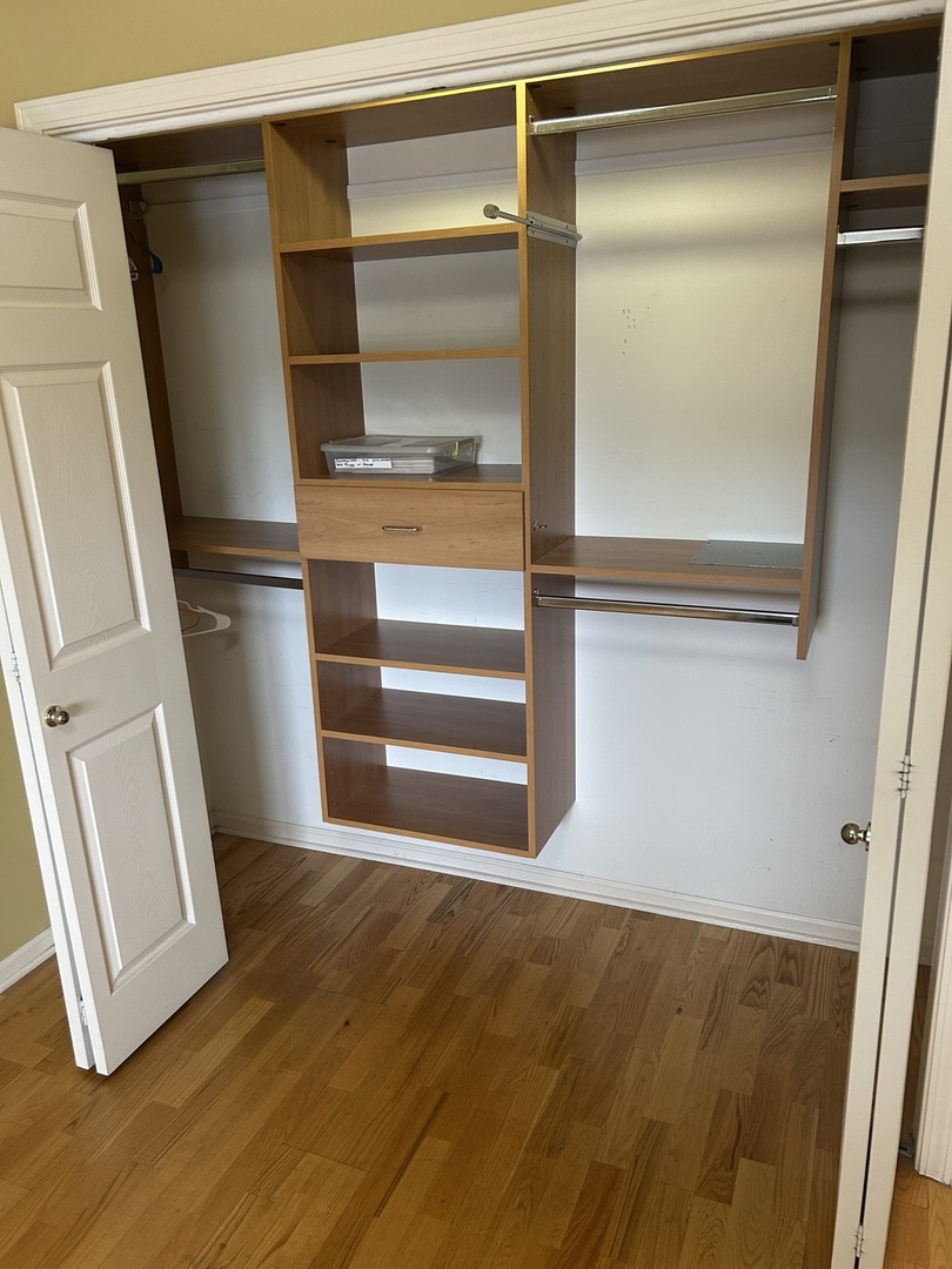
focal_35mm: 26
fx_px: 953
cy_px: 634
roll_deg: +1.6
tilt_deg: -15.9
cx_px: 476
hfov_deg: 53.1
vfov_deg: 67.3
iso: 160
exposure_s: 1/60
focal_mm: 5.7
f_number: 1.5
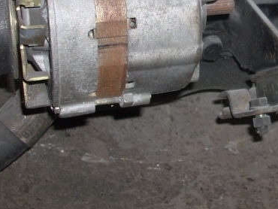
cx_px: 232
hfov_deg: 25.4
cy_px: 24
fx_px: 603
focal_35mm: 75
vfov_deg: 19.3
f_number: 2.8
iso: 64
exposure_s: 1/60
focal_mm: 6.2
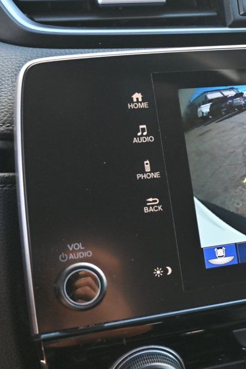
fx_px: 603
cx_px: 260
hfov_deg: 22.0
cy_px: 204
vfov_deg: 34.0
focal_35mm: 59
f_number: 4.2
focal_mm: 23
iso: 640
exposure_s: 1/125
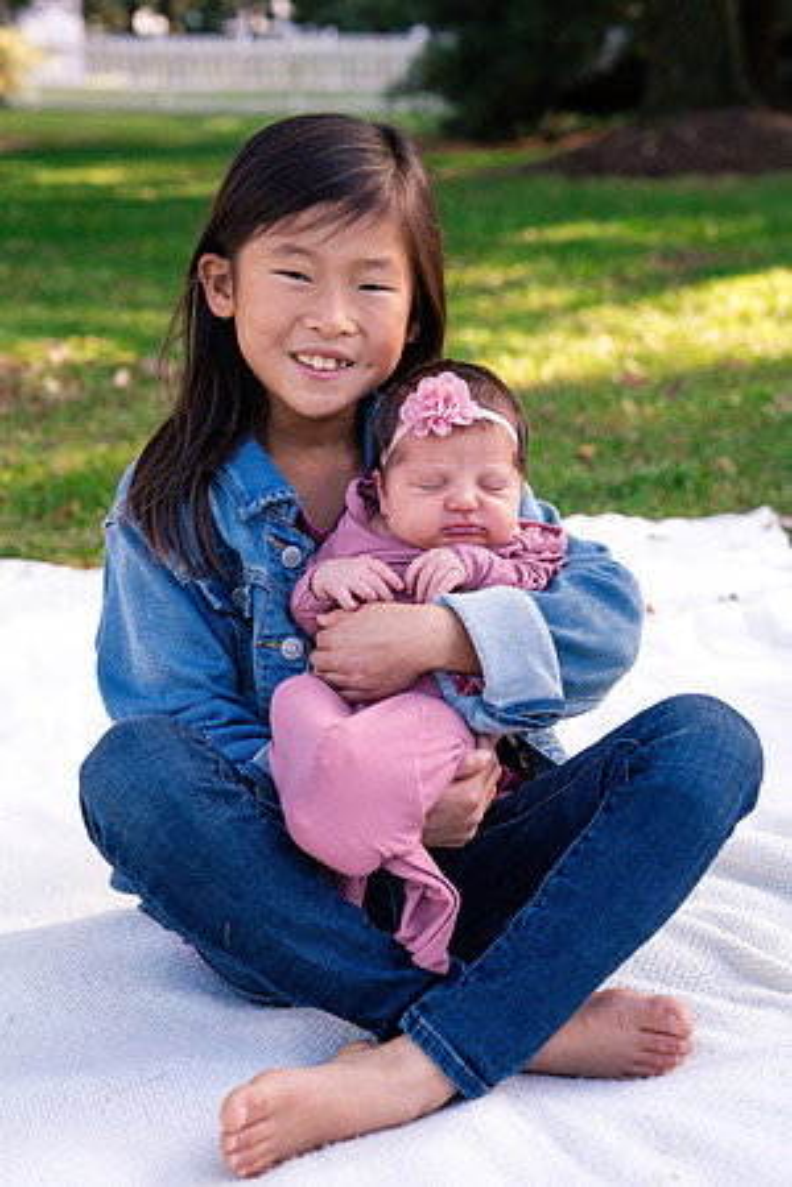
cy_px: 594
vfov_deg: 28.8
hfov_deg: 19.5
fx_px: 2310
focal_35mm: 70
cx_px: 396
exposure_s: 1/320
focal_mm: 70
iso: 640
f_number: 5.6
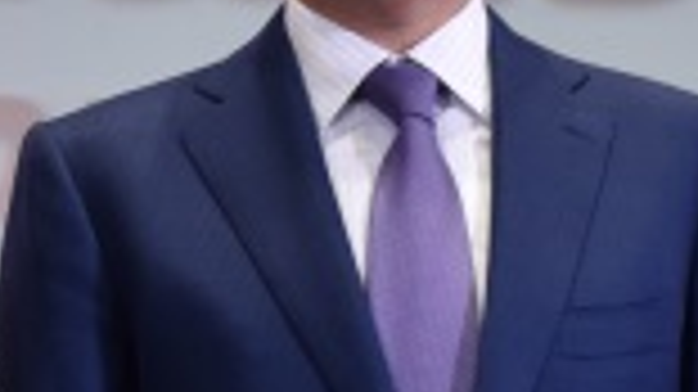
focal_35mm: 262
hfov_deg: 8.2
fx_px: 4856
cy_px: 241
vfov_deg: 4.6
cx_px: 311
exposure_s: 1/60
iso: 450
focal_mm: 35
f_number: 4.2
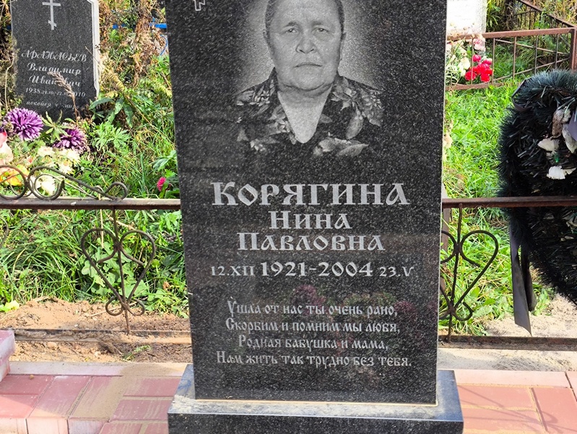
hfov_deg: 38.2
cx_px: 288
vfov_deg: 29.1
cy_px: 217
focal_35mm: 50
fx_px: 834
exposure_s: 1/237
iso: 50
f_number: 1.7
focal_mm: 4.71
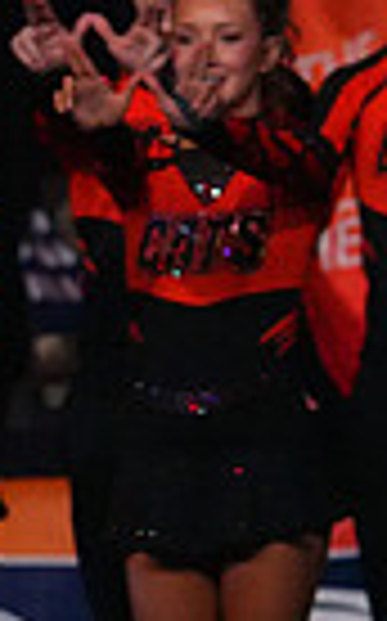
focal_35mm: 855
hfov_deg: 1.5
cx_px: -814
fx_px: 14458
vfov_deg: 2.5
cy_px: 457
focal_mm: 200
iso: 16000
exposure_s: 1/1250
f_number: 5.6
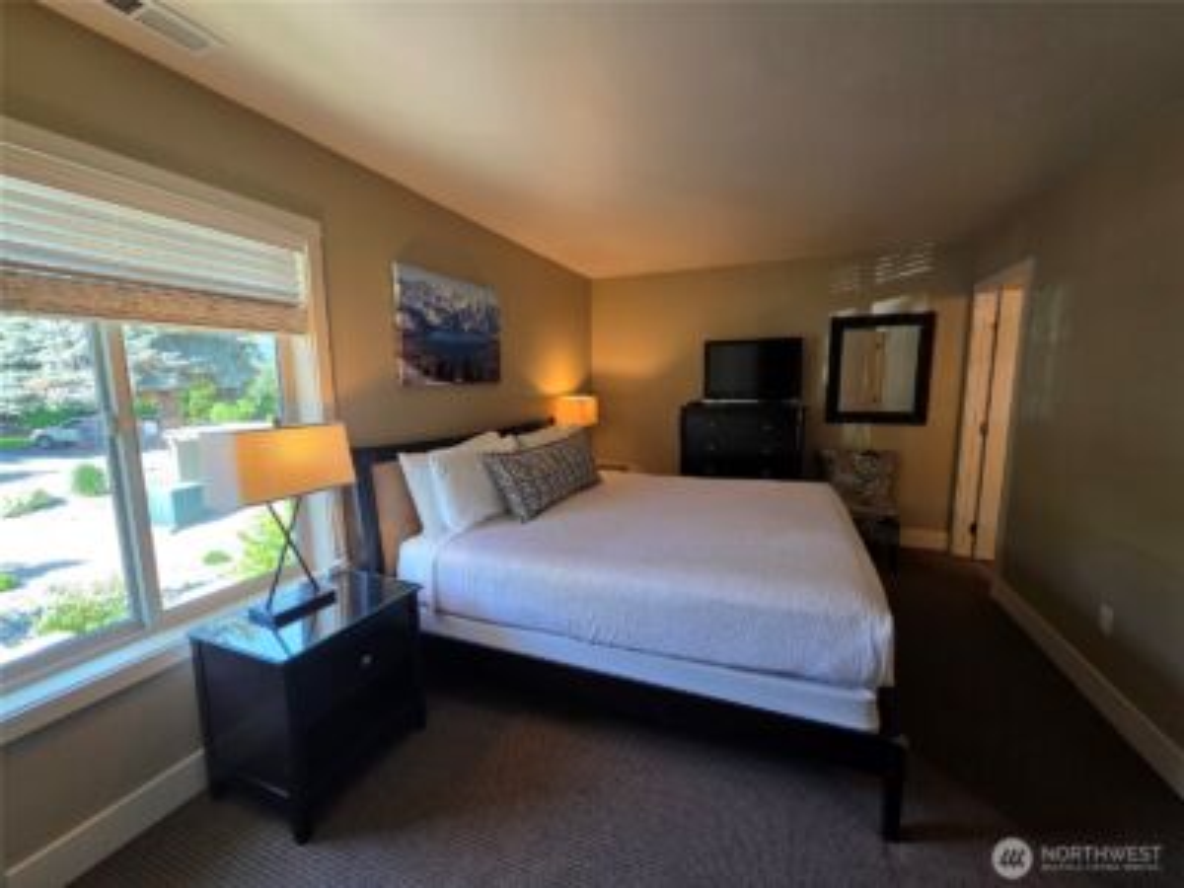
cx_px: 592
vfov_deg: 89.9
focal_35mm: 13
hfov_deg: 106.2
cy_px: 444
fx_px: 445
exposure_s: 1/120
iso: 200
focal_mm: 2.2
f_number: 1.9
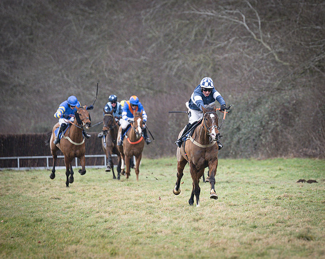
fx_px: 4629
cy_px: 89
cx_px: 240
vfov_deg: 3.2
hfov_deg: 4.0
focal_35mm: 481
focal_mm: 190
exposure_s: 1/1600
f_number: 2.8
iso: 400
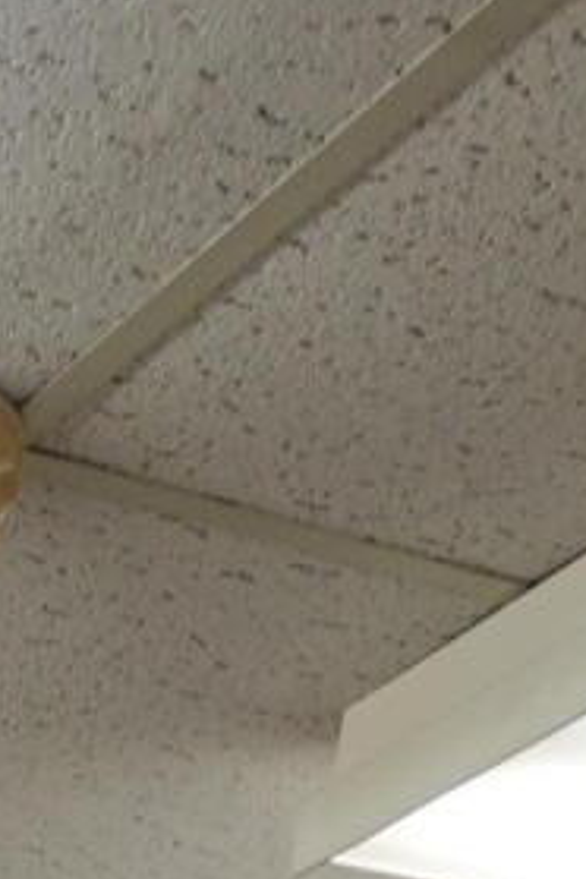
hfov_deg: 10.4
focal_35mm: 129
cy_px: 2505
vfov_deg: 11.2
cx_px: -197
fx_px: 3150
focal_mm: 6.9
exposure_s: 1/80
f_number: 1.8
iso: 160
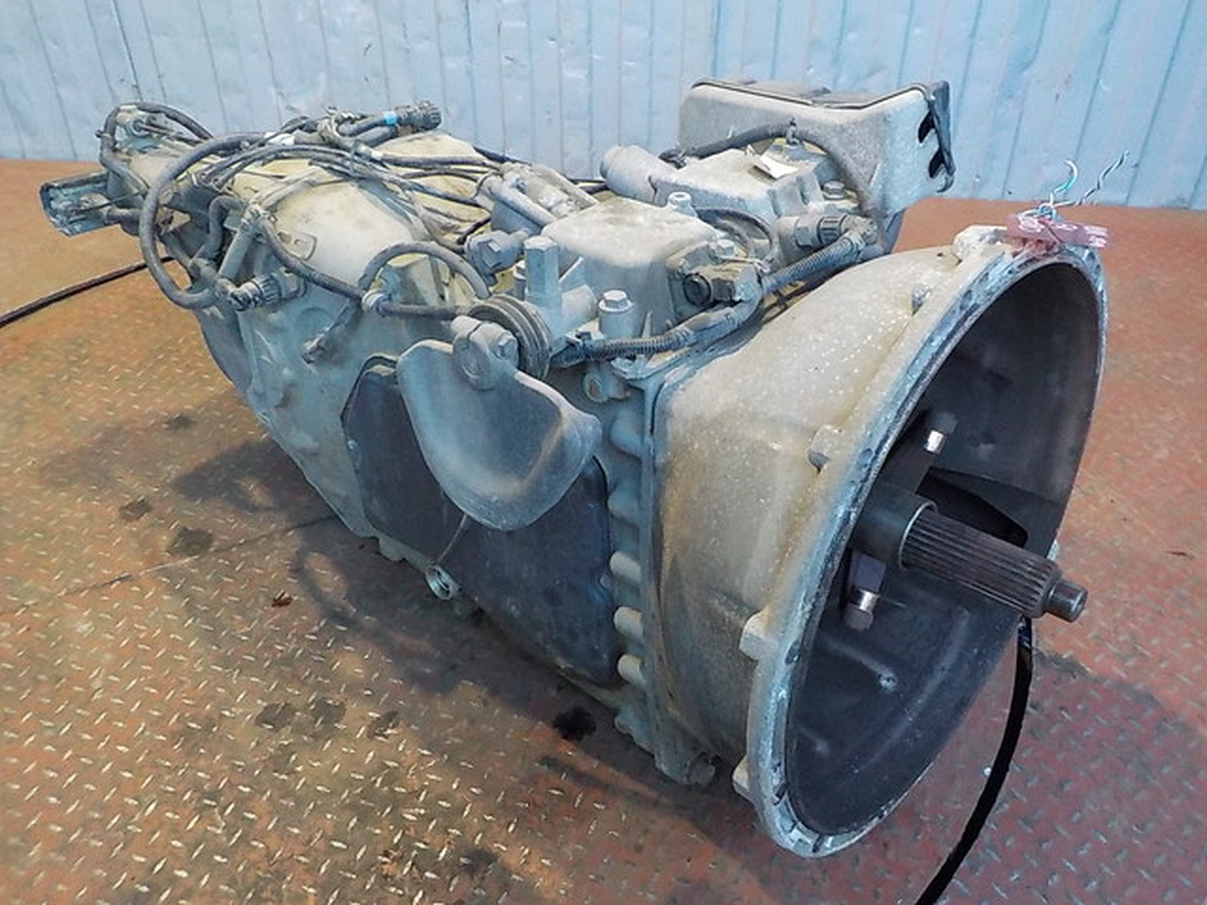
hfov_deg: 60.0
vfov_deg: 46.8
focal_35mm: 30
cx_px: 604
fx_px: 1046
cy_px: 452
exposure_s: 1/50
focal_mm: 4.1
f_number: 3.3
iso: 800
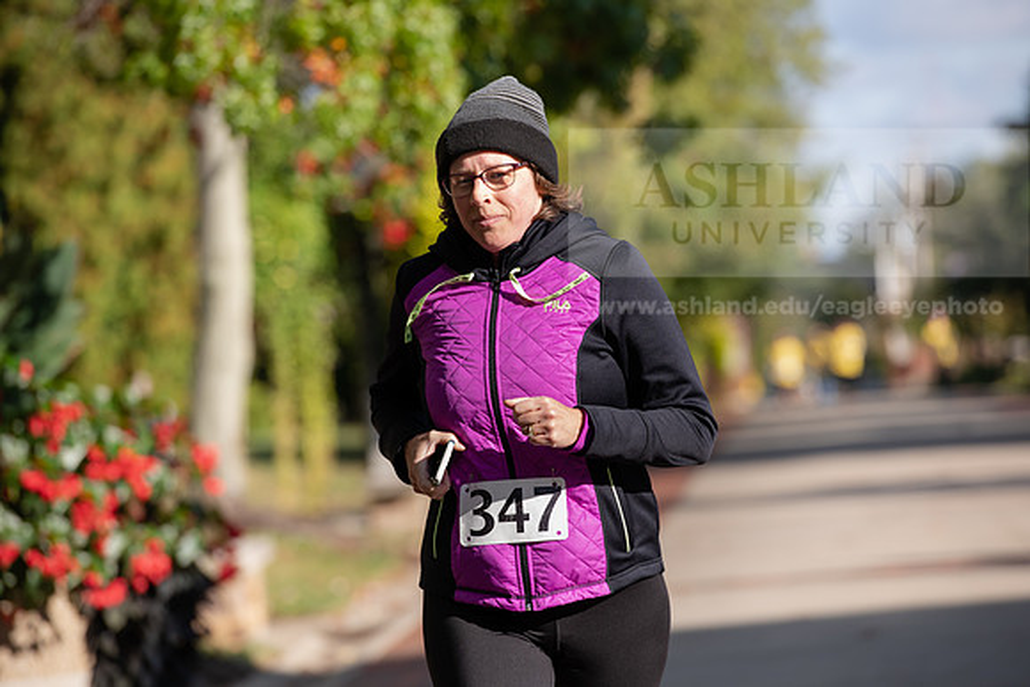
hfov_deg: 10.3
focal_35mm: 200
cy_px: 344
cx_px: 515
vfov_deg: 6.9
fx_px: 5723
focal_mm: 200
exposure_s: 1/800
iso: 250
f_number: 4.5
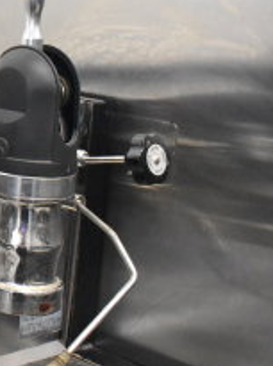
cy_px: 56
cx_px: -266
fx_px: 907
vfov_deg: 22.4
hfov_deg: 14.4
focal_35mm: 86
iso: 6400
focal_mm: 20
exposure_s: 1/125
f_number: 5.6
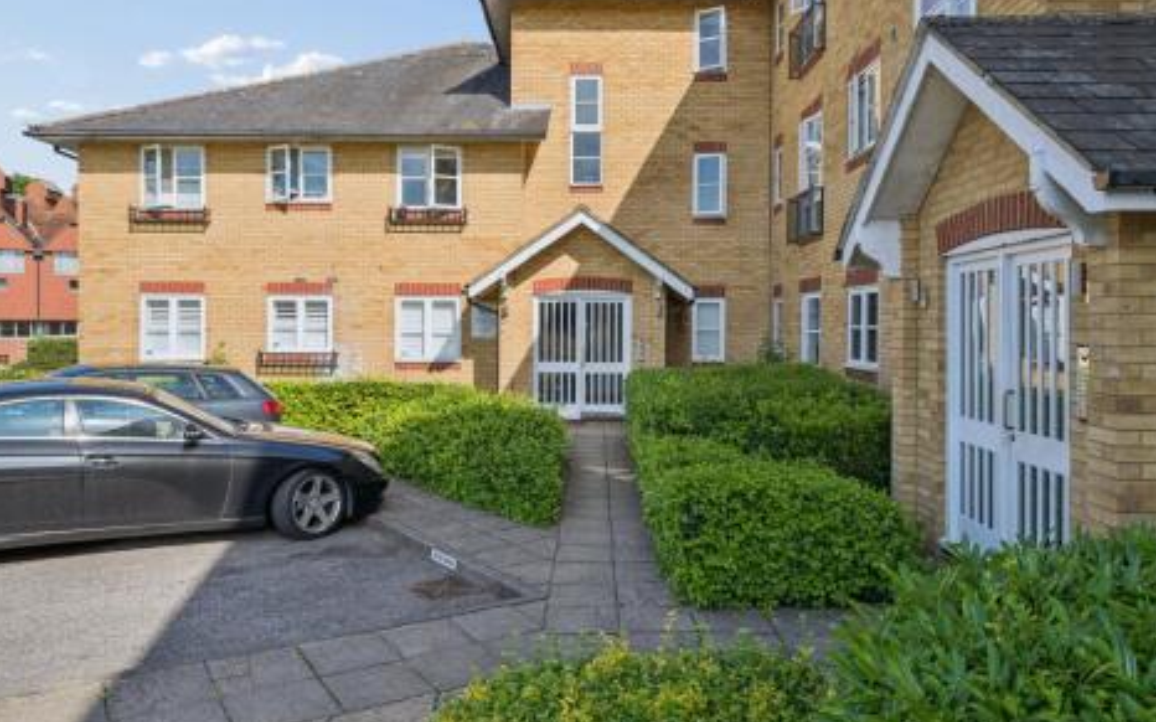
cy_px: 339
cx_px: 576
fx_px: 787
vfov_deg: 49.2
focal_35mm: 25
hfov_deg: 72.6
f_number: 5.6
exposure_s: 1/500
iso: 200
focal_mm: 24
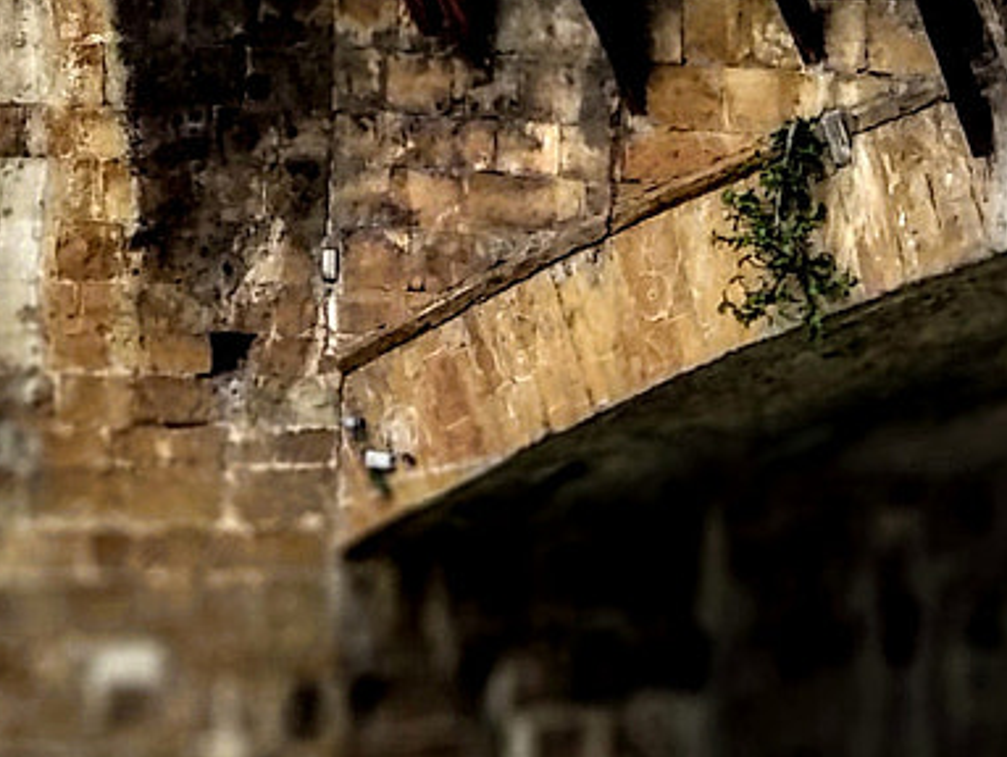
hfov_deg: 9.1
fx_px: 6319
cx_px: 444
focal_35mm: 217
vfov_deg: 6.8
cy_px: -331
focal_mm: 5.99
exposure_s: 1/284
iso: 100
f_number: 2.6
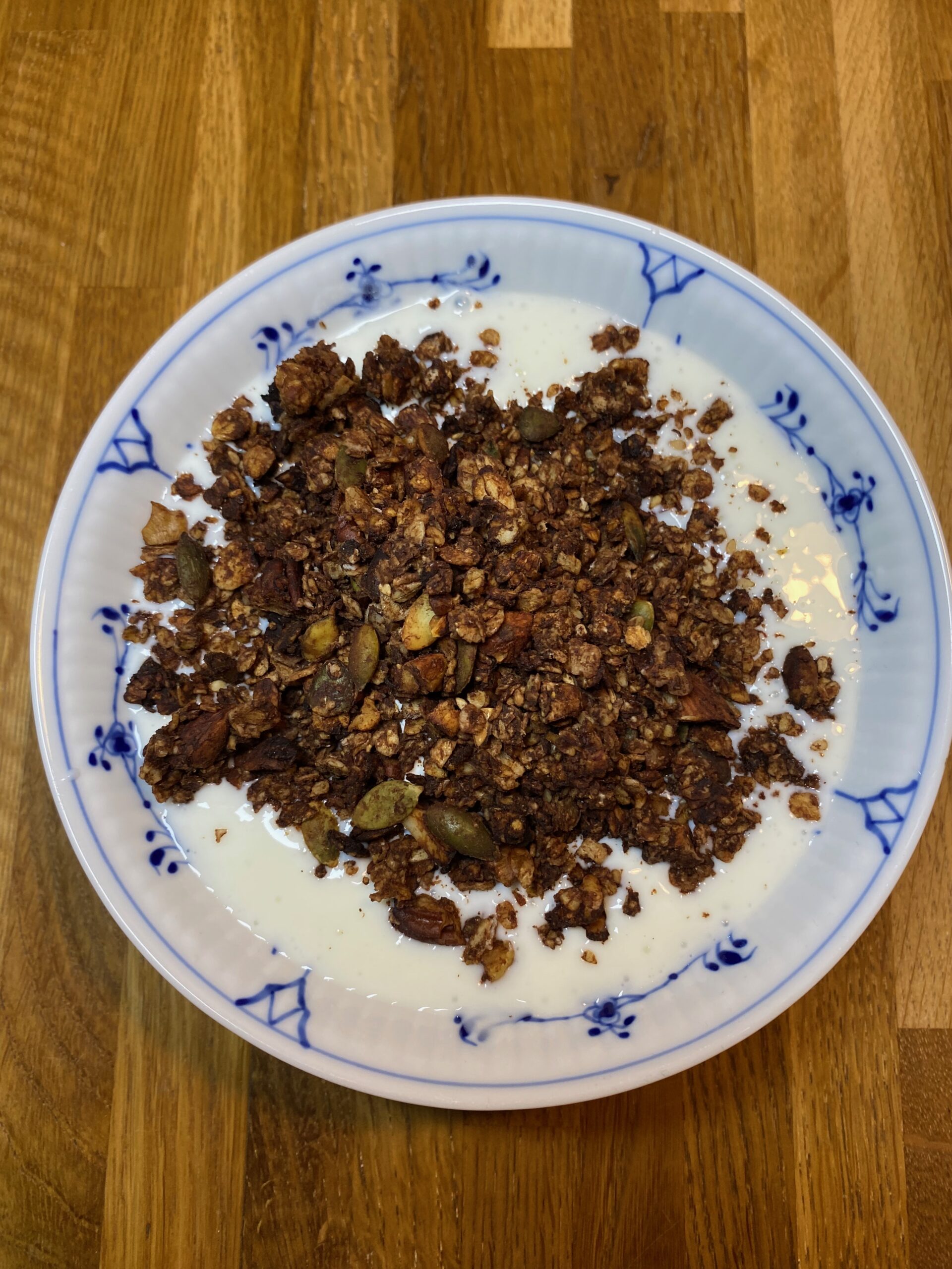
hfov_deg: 53.1
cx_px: 476
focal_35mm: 26
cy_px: 634
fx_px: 953
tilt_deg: -78.8
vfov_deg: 67.3
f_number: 1.8
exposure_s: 1/100
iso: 100
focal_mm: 4.25
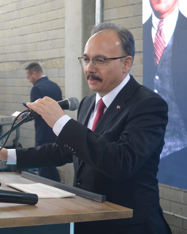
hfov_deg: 24.9
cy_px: 118
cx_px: 32
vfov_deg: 31.4
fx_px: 415
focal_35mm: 60
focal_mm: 28
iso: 400
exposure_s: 1/40
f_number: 4.2
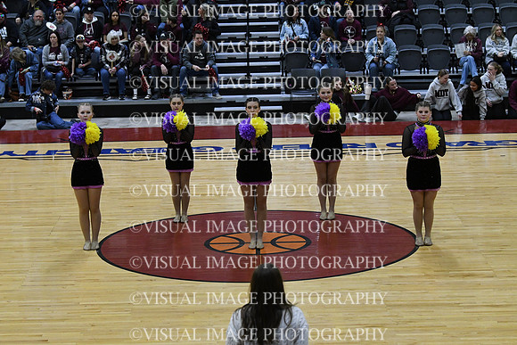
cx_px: 258
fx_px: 1508
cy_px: 172
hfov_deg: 19.5
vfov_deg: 13.0
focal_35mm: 105
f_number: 4
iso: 4000
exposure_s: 1/500
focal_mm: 70
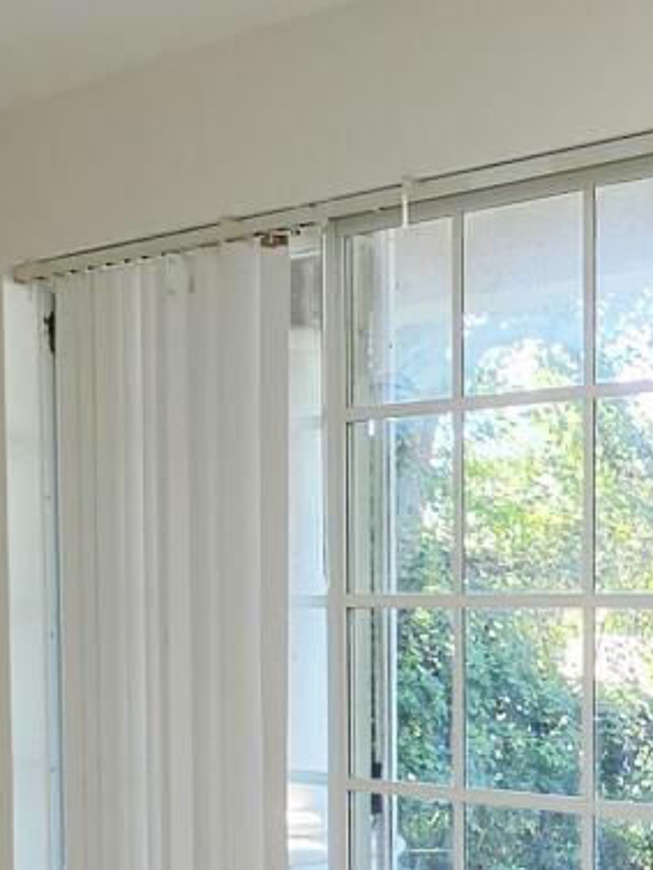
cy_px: 792
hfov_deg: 19.1
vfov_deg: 27.1
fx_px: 1735
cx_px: 932
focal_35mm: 69
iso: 125
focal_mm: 2.2
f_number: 1.9
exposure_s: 1/120
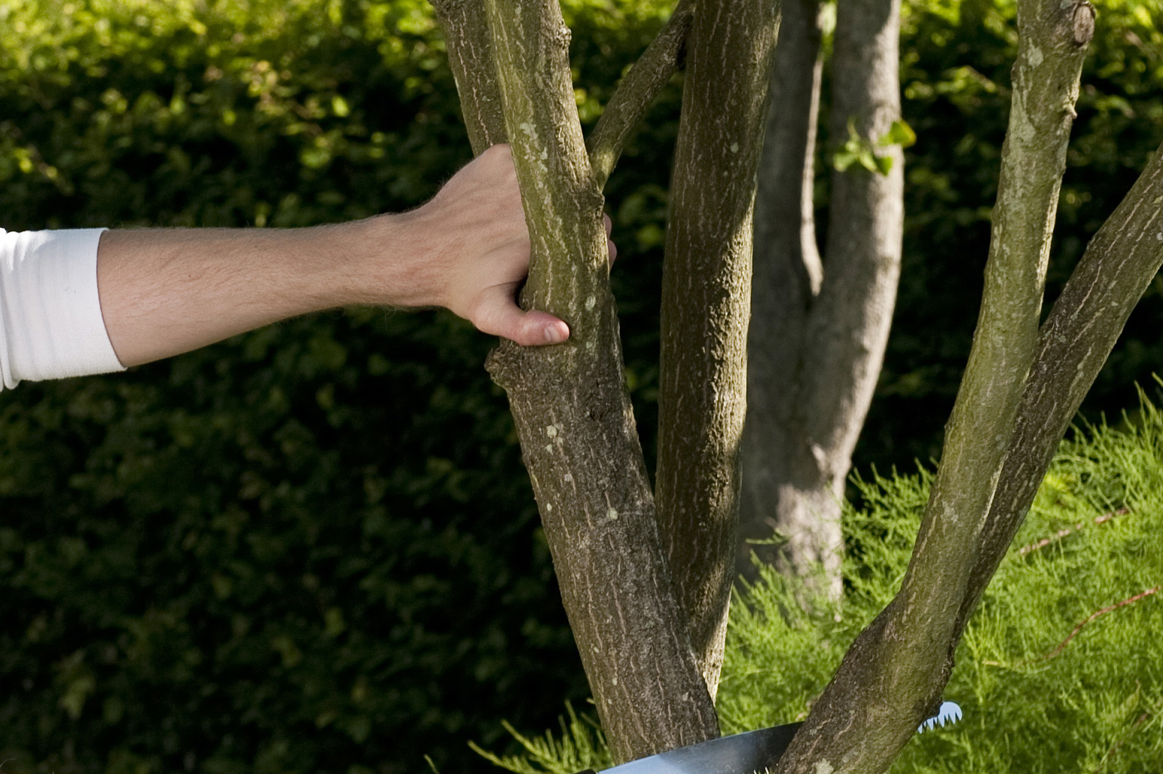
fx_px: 6230
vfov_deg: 7.1
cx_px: 410
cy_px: 451
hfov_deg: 10.7
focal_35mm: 193
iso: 200
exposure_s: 1/125
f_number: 7.1
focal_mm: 70
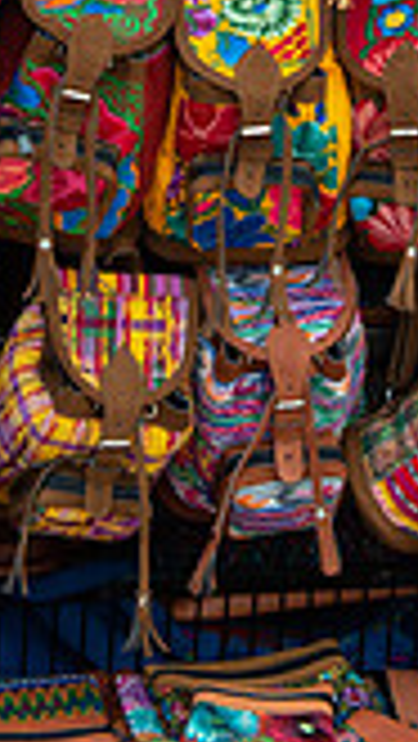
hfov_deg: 10.1
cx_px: 256
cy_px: -243
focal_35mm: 120
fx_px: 2361
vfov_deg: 16.8
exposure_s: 1/160
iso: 200
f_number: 7.1
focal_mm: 42
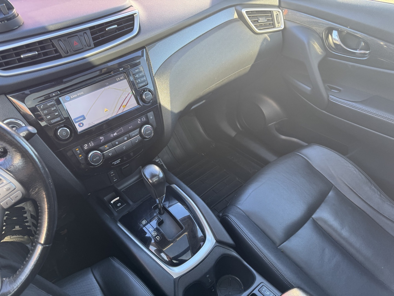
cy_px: 148
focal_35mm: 24
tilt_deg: -42.8
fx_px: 273
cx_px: 197
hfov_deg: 71.6
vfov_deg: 56.8
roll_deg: -0.9
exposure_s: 1/121
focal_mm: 6.76
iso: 125
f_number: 1.78
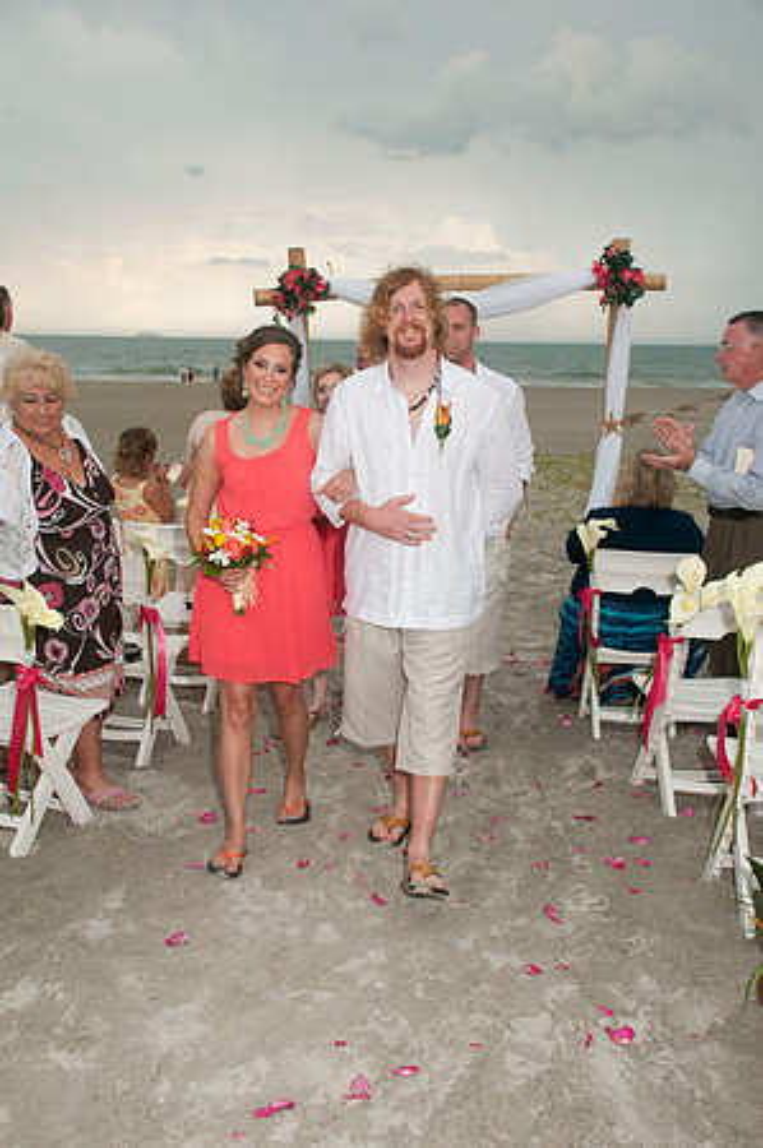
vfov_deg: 53.2
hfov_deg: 36.8
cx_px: 382
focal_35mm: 36
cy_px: 574
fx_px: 1147
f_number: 5.6
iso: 400
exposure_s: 1/160
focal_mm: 24
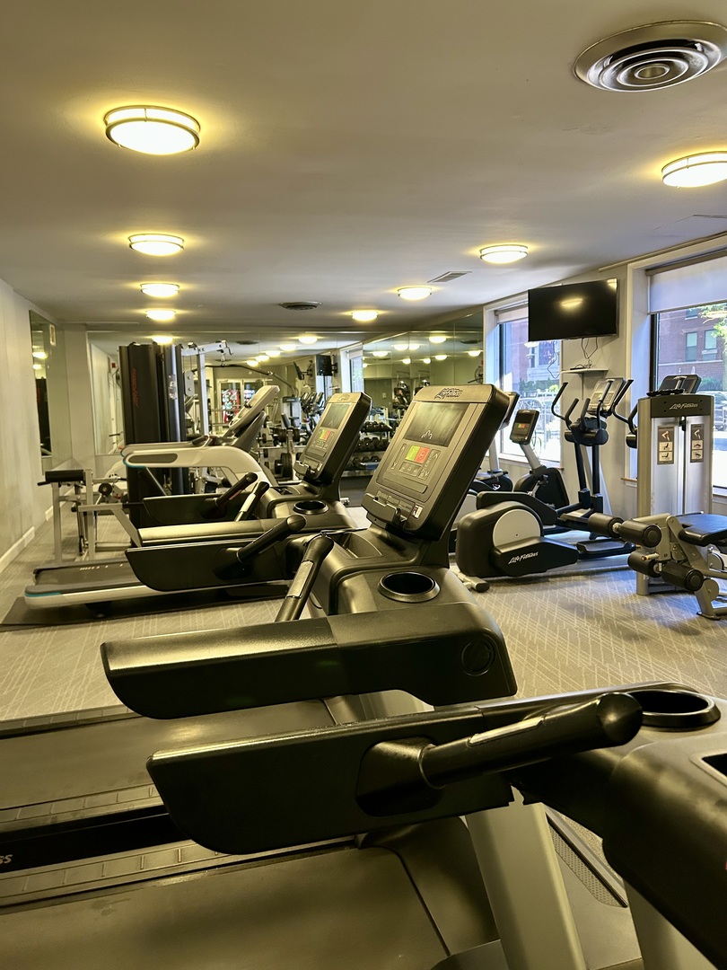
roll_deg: +1.2
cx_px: 364
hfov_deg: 53.1
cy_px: 485
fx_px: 728
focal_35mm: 26
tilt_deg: -5.5
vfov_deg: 67.3
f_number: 1.5
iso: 320
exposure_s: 1/60
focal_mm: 5.7
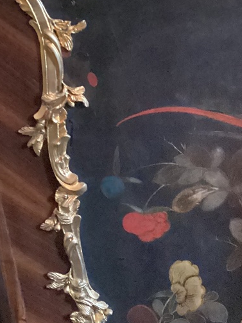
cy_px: 245
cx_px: 240
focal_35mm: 74
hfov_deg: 19.3
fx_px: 690
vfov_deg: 26.0
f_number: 2.4
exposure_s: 1/17
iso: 800
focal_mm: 3.3
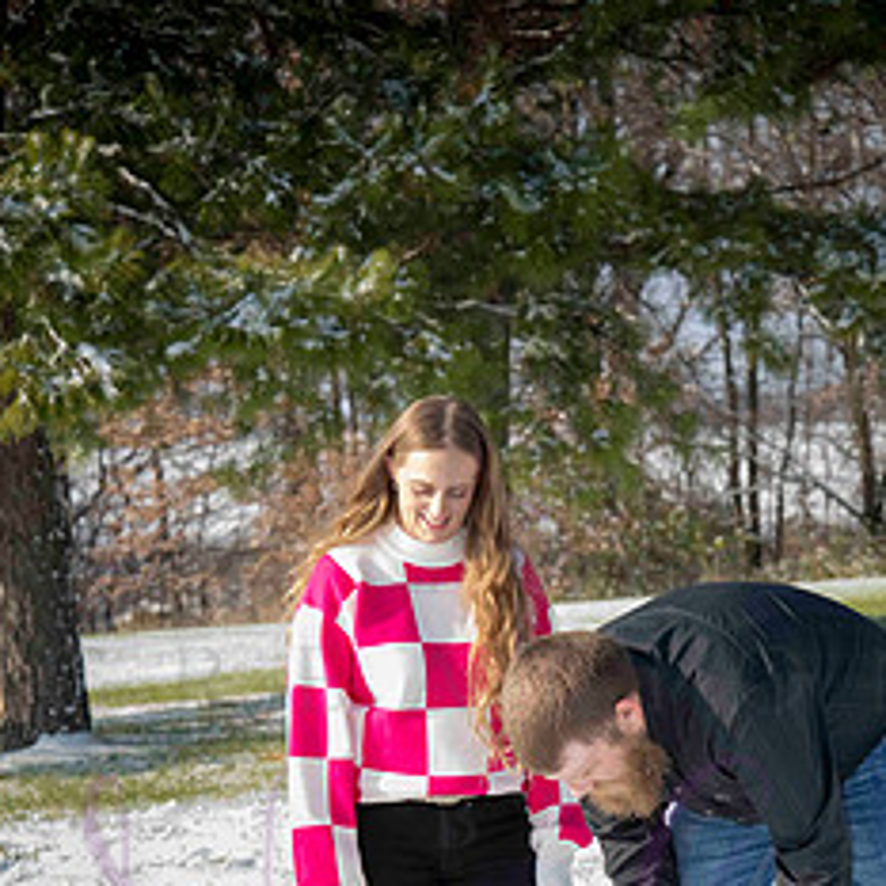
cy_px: 814
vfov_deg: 15.0
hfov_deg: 15.1
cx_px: 548
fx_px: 3330
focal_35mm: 115
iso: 800
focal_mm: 70
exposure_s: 1/800
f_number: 7.1
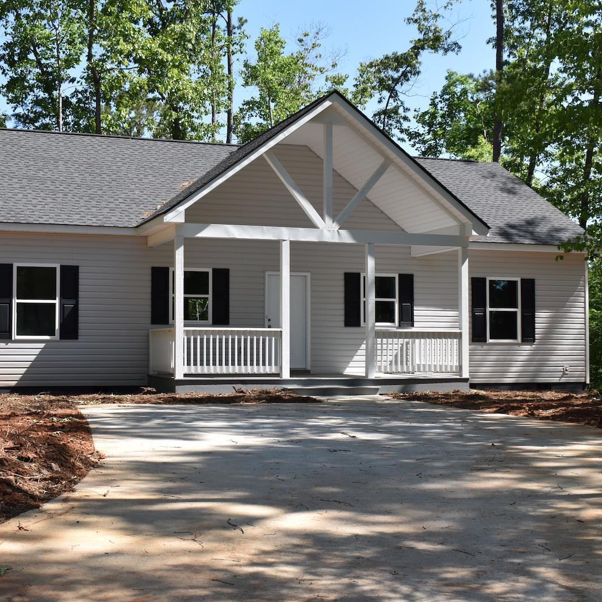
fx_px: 1036
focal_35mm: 53
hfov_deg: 32.4
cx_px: 268
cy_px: 303
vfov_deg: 32.4
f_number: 8
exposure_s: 1/250
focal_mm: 27
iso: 140
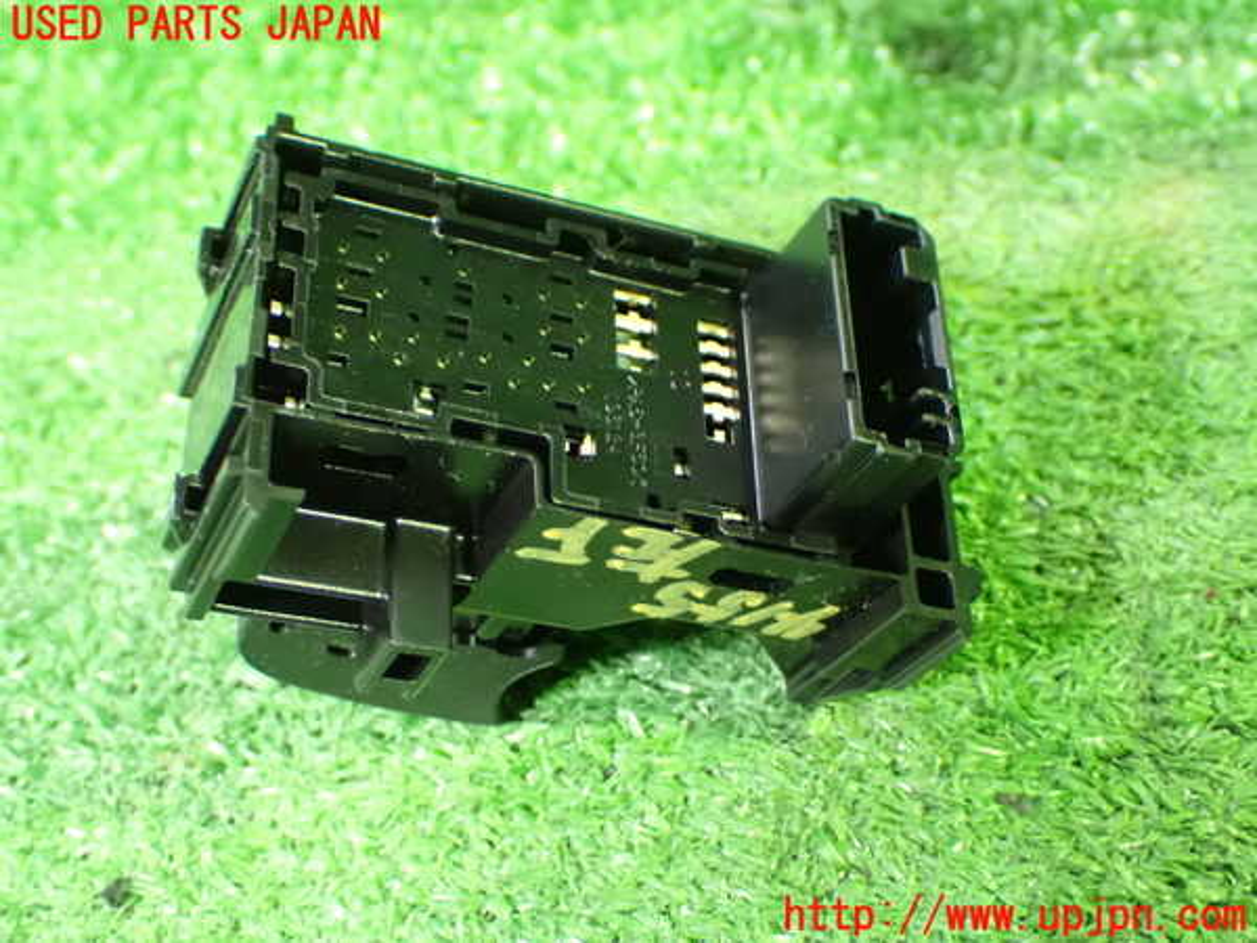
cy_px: 472
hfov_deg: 38.2
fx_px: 1816
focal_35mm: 50
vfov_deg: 29.1
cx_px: 628
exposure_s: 1/20
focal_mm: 9.01
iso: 1600
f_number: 3.2
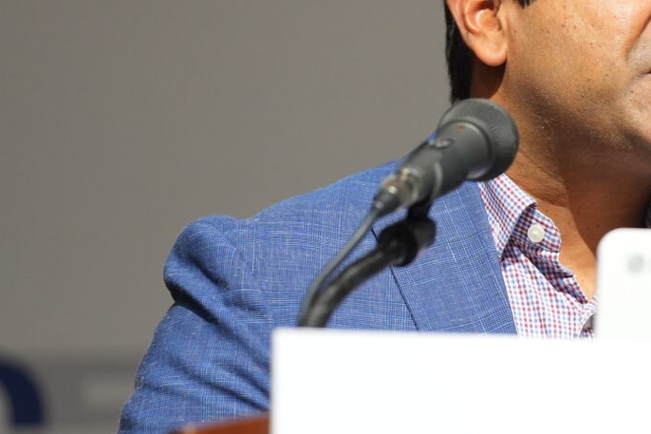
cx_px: 678
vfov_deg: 3.3
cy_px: 240
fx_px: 7593
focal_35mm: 420
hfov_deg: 4.9
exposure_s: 1/160
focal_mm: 150
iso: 1000
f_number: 2.8
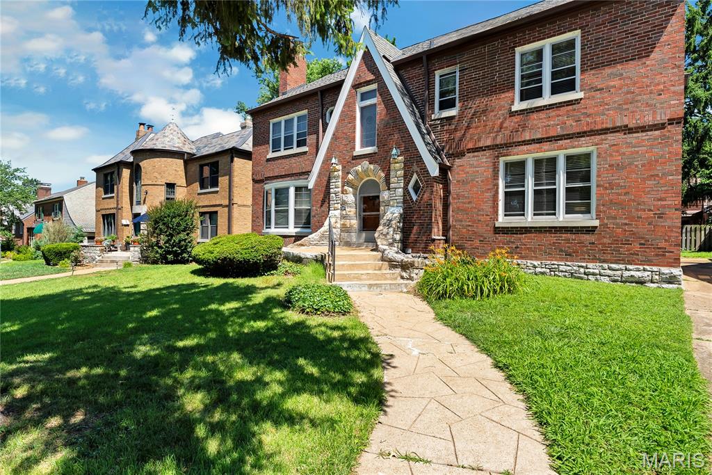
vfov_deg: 64.6
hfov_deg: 86.9
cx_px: 356
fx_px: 376
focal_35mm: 19
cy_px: 238
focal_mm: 19
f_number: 8
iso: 100
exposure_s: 1/15
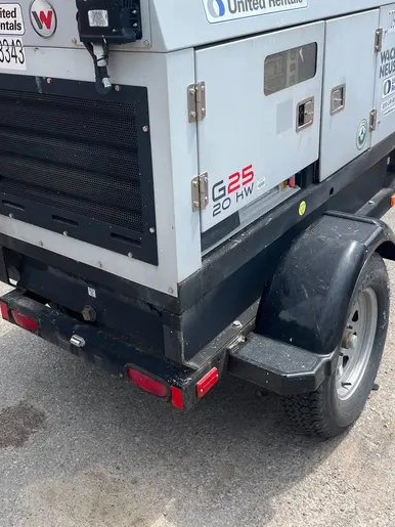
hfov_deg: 38.6
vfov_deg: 49.0
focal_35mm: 37
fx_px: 563
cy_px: 164
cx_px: 169
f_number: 1.6
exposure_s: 1/2358
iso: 50
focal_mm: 5.1
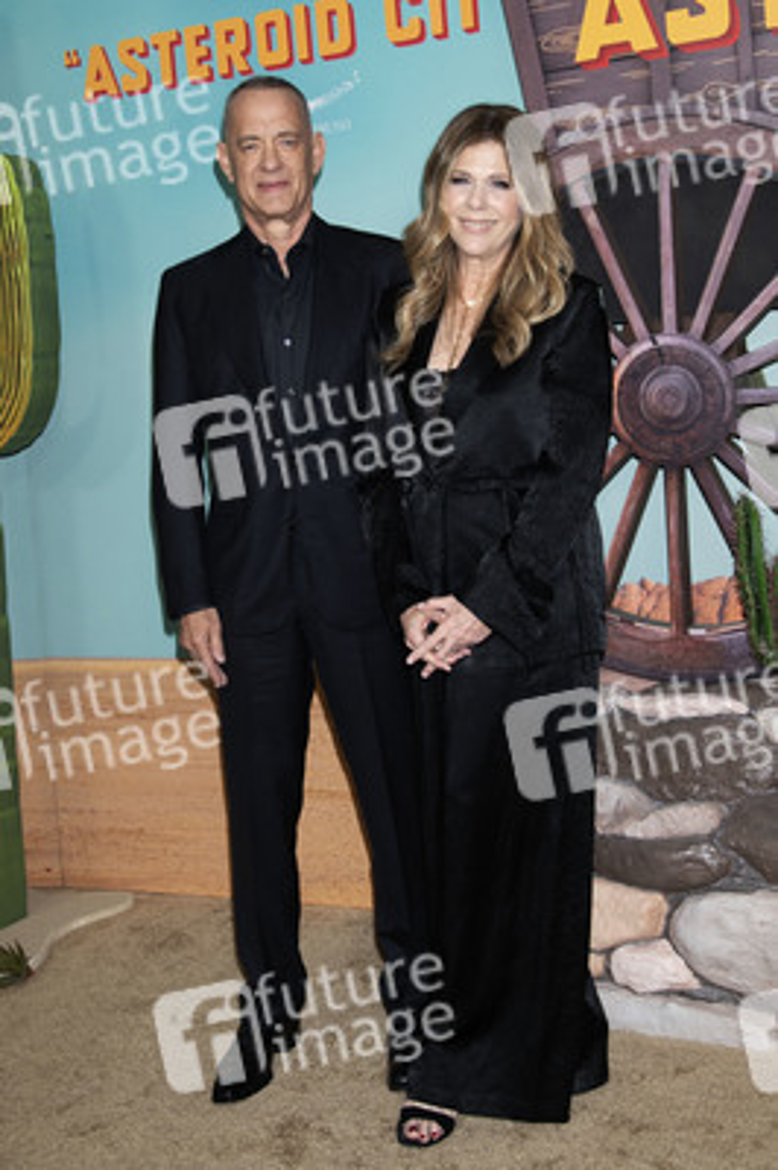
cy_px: 585
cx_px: 389
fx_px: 1234
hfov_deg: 35.0
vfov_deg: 50.7
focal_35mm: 38
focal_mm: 38
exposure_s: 1/200
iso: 400
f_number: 5.6
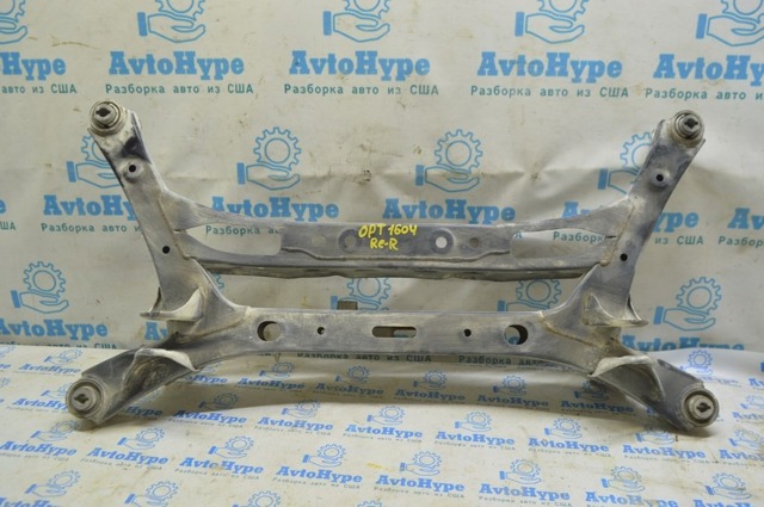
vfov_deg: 43.5
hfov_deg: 62.0
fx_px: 636
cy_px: 254
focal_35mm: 30
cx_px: 382
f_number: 5.6
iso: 400
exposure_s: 1/20
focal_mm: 20
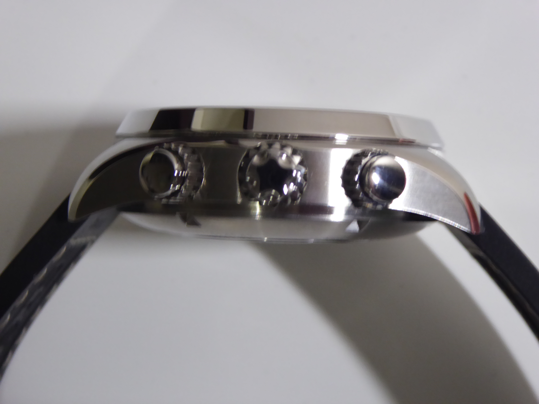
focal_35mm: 85
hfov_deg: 23.0
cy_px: 202
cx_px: 270
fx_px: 1324
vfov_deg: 17.4
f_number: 4.7
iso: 400
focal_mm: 14.1
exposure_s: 1/25
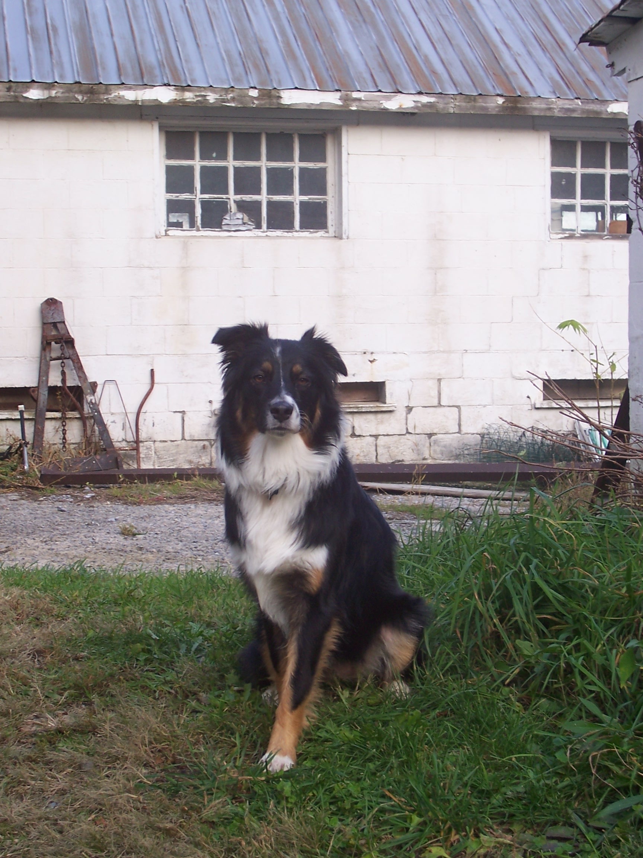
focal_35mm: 66
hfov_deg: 22.3
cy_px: 429
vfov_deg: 29.4
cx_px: 322
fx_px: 1635
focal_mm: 10.8
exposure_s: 1/125
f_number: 4
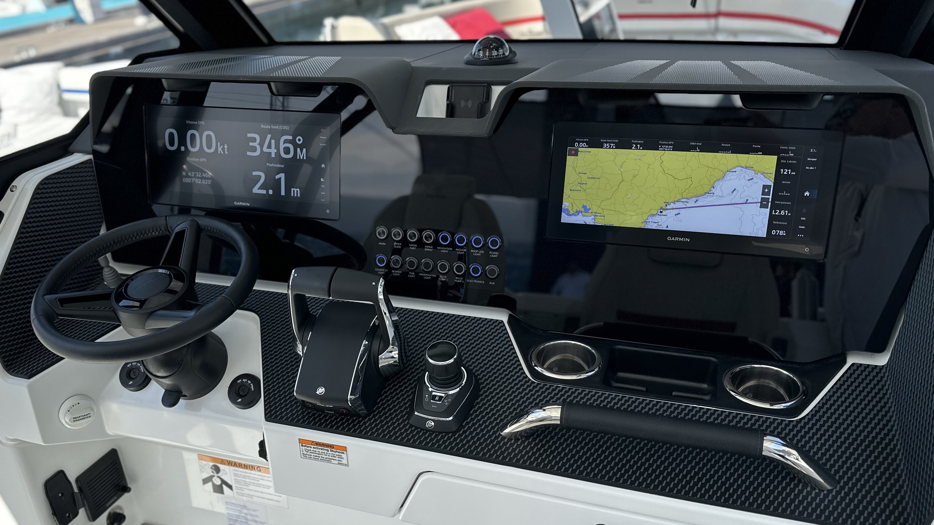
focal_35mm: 31
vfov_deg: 37.7
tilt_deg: -25.9
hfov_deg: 62.4
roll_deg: +4.8
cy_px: 292
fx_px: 768
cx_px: 406
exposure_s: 1/1495
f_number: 1.78
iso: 80
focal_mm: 6.86
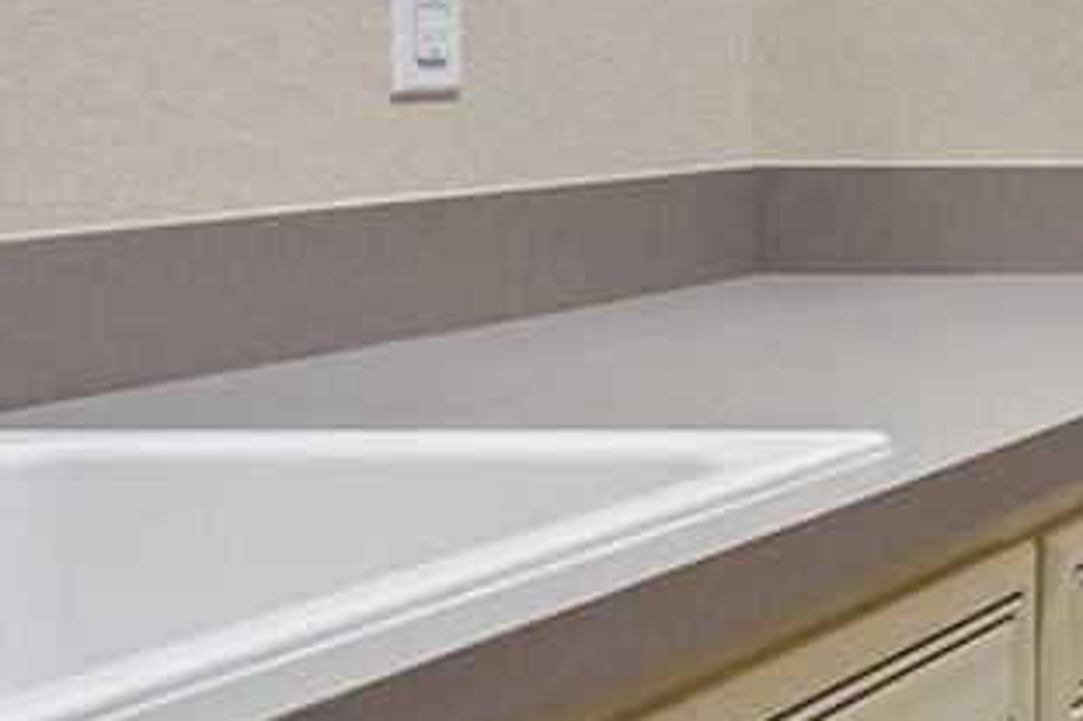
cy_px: 80
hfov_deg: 18.2
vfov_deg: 18.6
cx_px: 2201
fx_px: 2165
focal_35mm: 72
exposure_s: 1/8
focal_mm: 14
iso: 400
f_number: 8
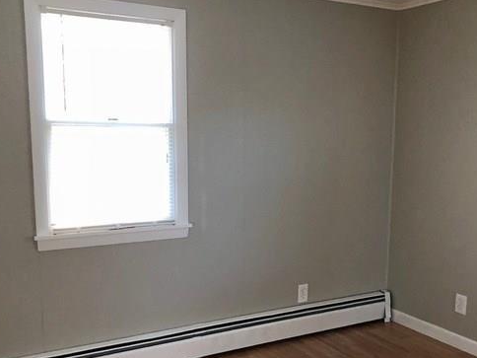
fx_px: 510
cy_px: 218
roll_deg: +0.5
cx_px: 253
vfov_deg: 38.5
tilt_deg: -10.3
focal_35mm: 37
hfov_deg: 50.1
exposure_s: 1/15
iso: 50
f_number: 1.8
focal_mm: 3.99
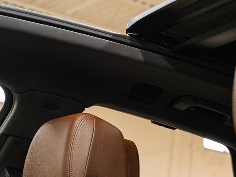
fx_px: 723
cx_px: 142
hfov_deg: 18.5
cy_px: 31
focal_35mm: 106
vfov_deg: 13.9
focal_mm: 40.4
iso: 1000
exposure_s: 1/40
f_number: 3.5
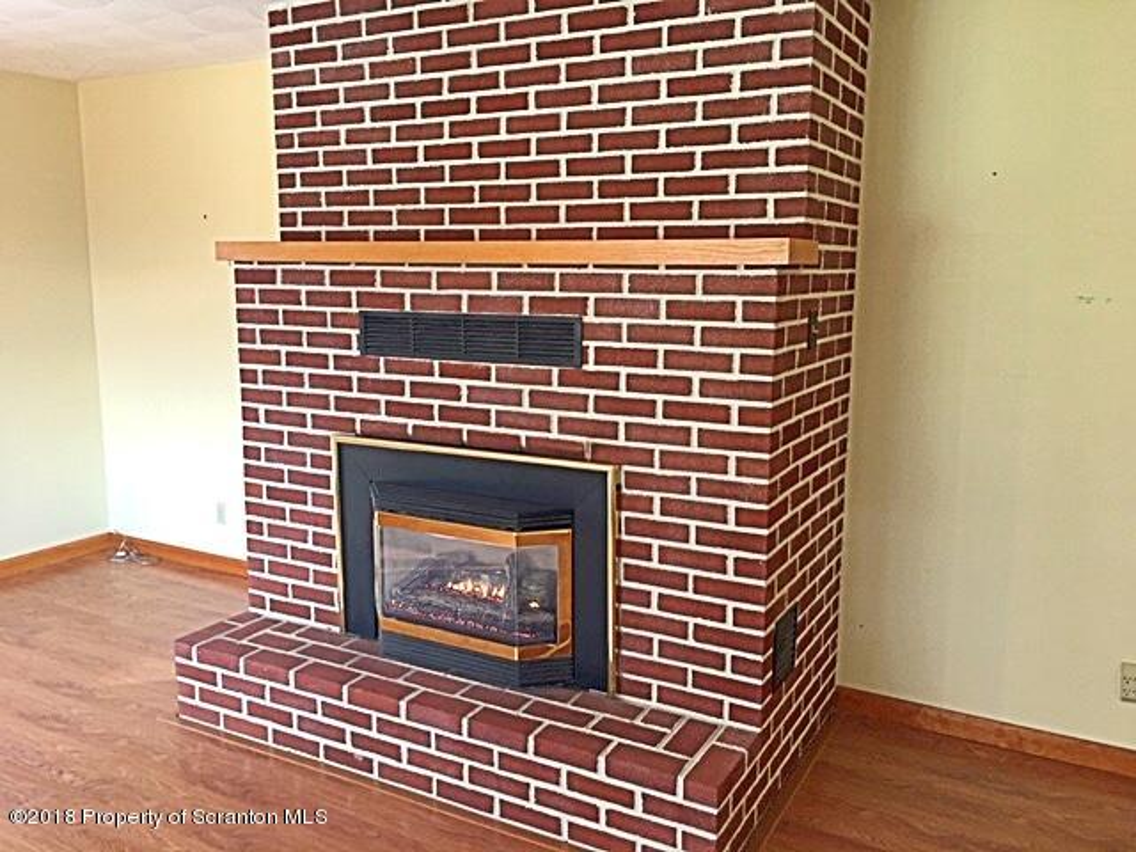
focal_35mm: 29
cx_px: 568
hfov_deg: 61.7
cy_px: 426
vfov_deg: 48.2
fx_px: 952
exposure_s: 1/30
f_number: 2.2
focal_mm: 4.15
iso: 40
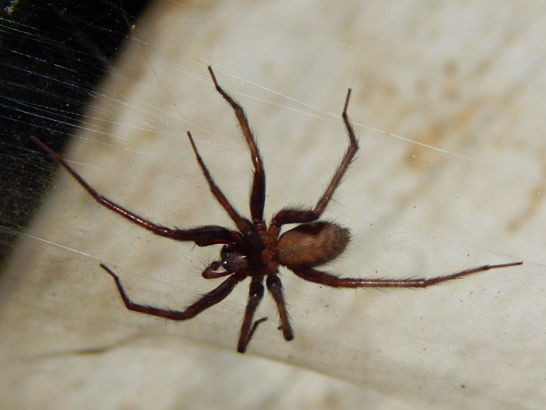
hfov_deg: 14.0
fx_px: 2224
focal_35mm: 141
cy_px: 205
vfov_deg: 10.5
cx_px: 273
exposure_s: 1/30
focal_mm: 25.3
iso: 200
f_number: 9.8
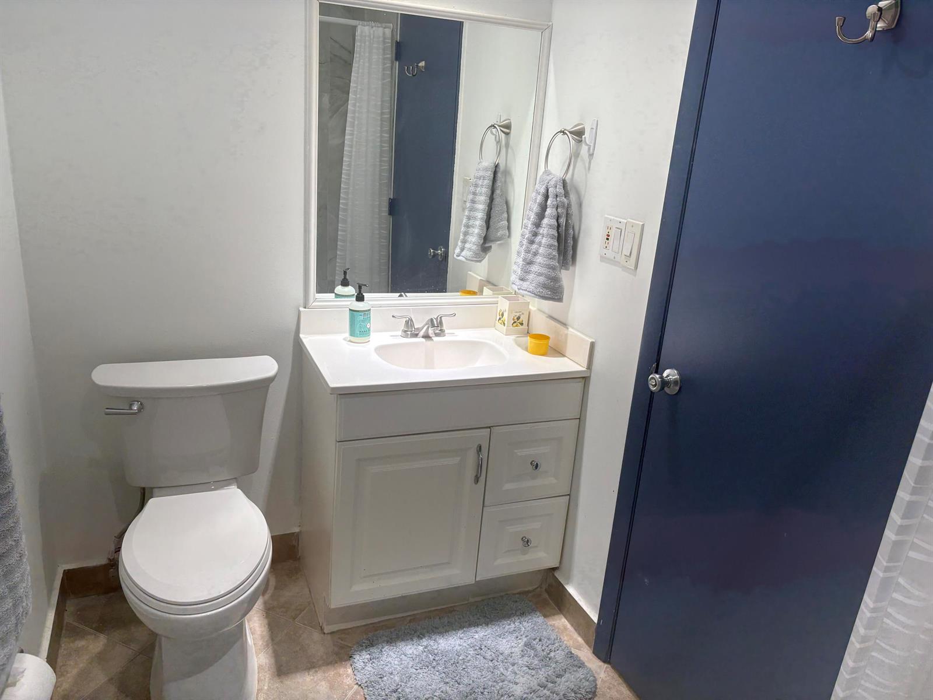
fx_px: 701
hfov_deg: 67.3
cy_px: 350
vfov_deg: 53.1
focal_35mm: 26
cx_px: 466
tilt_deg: -17.9
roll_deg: -4.0
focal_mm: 5.96
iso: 80
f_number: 1.6
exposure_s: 1/120
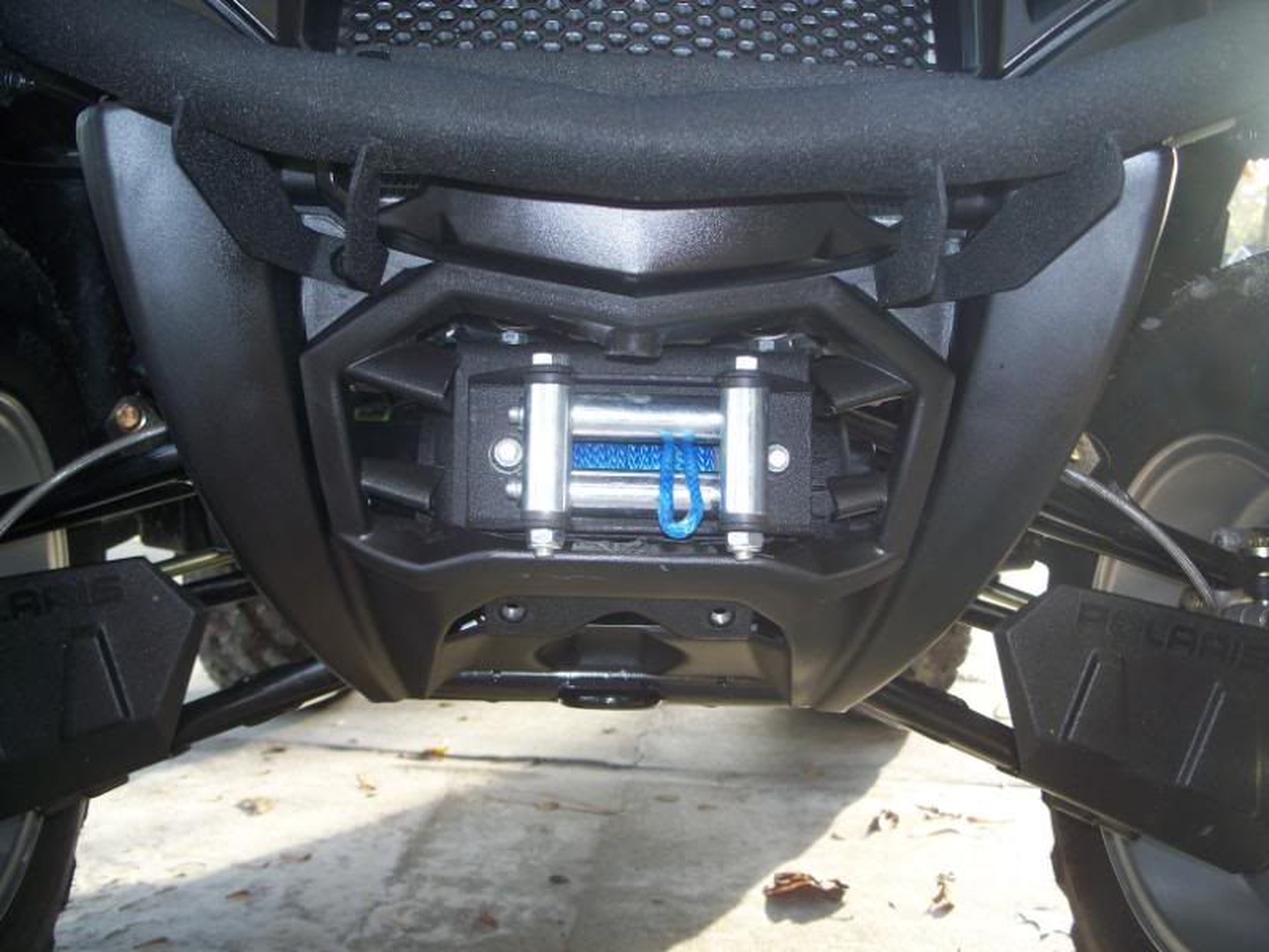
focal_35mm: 37
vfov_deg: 38.7
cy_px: 476
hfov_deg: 50.1
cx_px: 634
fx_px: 1356
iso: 80
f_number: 2.8
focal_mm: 7.8
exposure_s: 1/60
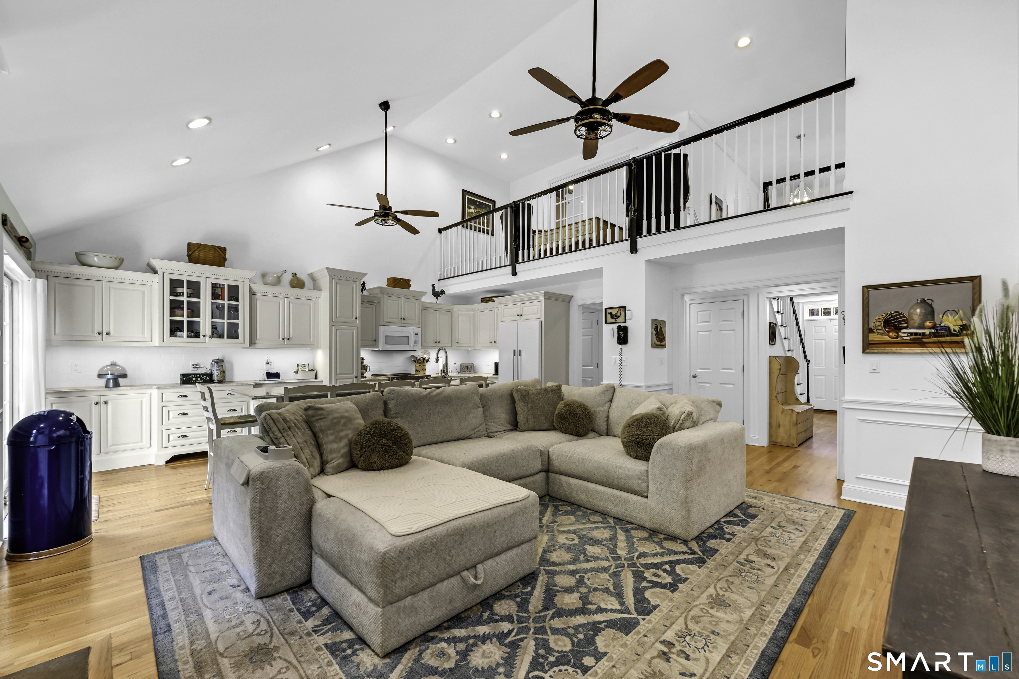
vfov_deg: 81.2
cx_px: 510
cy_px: 340
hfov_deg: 104.3
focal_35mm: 14
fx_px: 396
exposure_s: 1/320
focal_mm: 14
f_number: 8
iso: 250
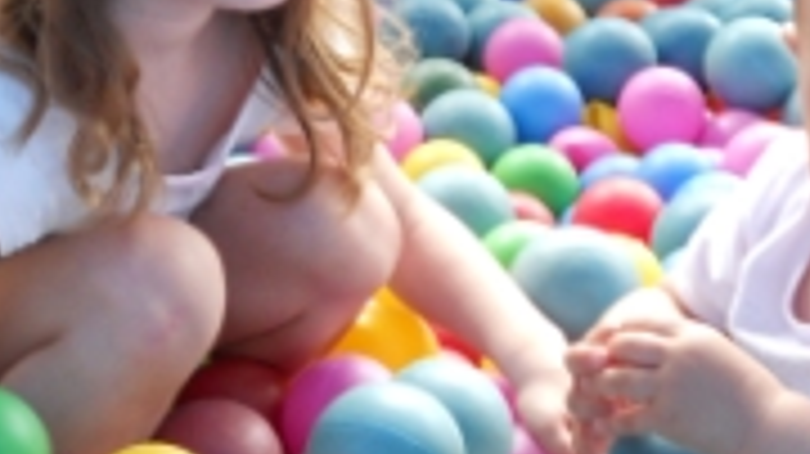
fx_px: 2211
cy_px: 0
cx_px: 616
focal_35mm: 103
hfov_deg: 20.6
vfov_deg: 11.6
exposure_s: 1/30
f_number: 3.9
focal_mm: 6.9
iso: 100
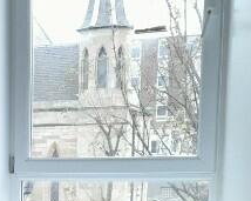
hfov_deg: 15.1
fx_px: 869
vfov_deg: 12.6
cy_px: 292
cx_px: -142
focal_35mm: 117
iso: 250
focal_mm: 4.6
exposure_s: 1/60
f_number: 2
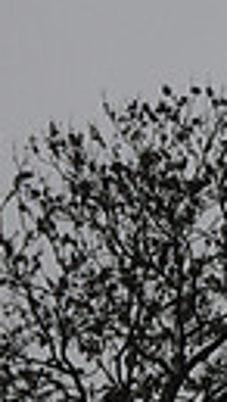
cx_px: 871
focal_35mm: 635
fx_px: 6764
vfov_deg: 3.4
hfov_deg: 1.9
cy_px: 318
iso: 1600
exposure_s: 1/800
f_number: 8
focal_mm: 135
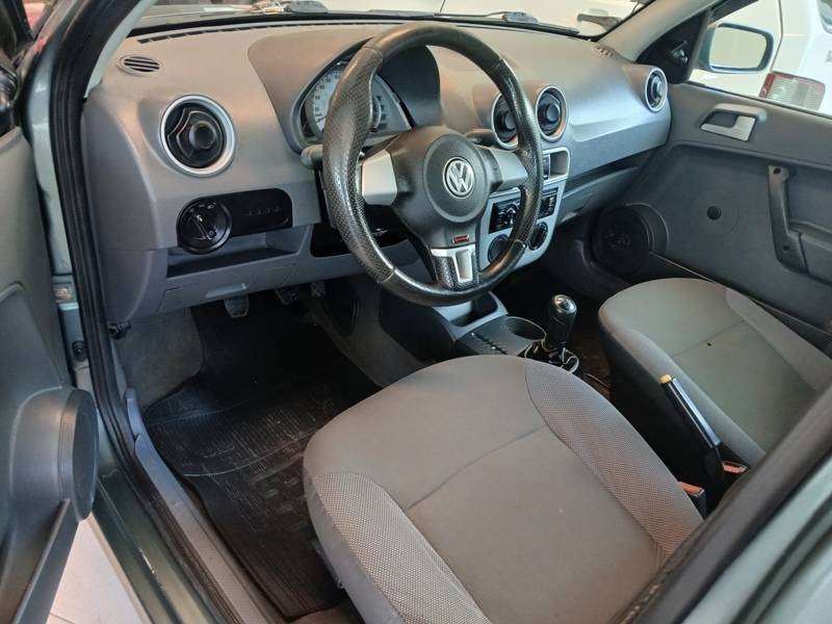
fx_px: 625
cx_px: 416
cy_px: 312
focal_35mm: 26
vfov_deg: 53.1
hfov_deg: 67.3
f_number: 1.8
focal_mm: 3.98
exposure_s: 1/40
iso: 250
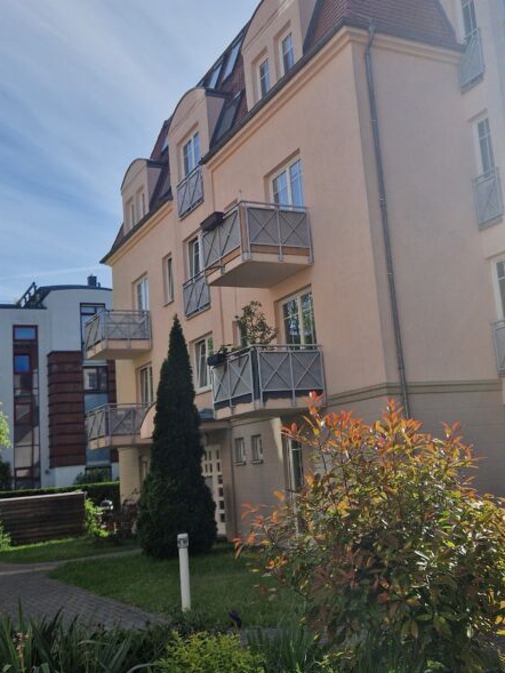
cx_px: 296
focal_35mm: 40
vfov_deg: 46.8
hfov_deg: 35.9
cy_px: 320
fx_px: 778
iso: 50
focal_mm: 5.4
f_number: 1.8
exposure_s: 1/2832
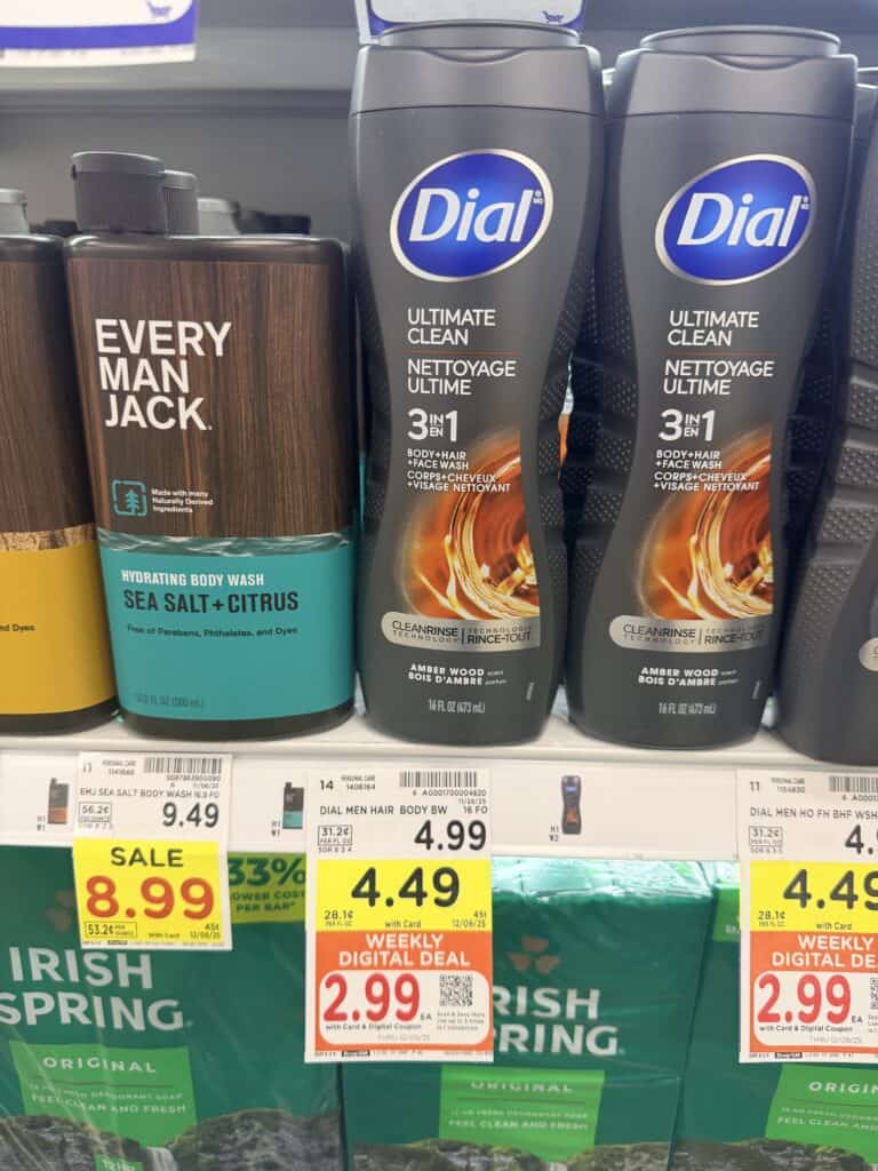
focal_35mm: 24
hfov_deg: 56.8
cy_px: 586
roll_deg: -1.2
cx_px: 439
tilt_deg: -20.8
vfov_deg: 71.6
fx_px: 812
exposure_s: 1/120
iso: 200
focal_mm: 6.76
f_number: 1.78
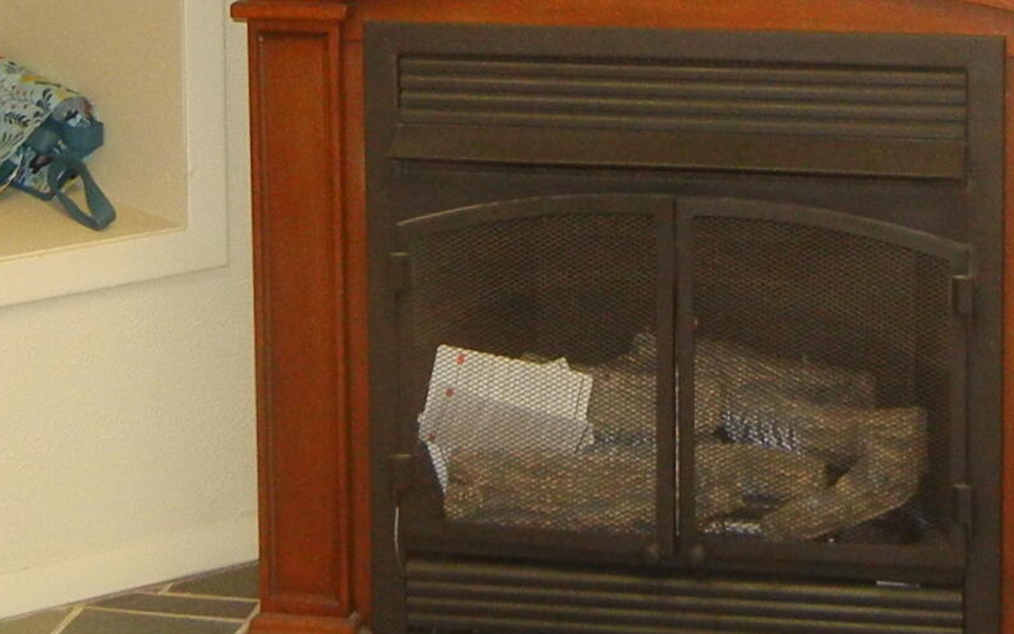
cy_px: -132
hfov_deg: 18.0
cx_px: 554
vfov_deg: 11.1
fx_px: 3206
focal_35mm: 116
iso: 279
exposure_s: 1/30
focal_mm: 5.4
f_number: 3.5
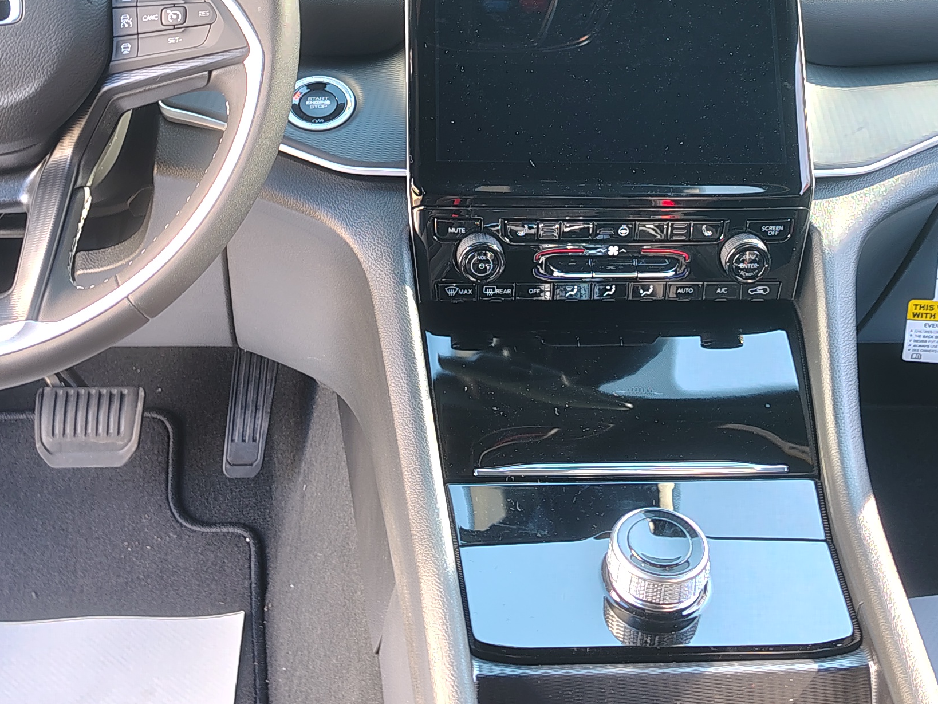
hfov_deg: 32.2
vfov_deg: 23.3
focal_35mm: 60
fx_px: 1626
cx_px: 460
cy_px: -22
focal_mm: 5.56
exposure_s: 1/12.5
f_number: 1.8
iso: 100
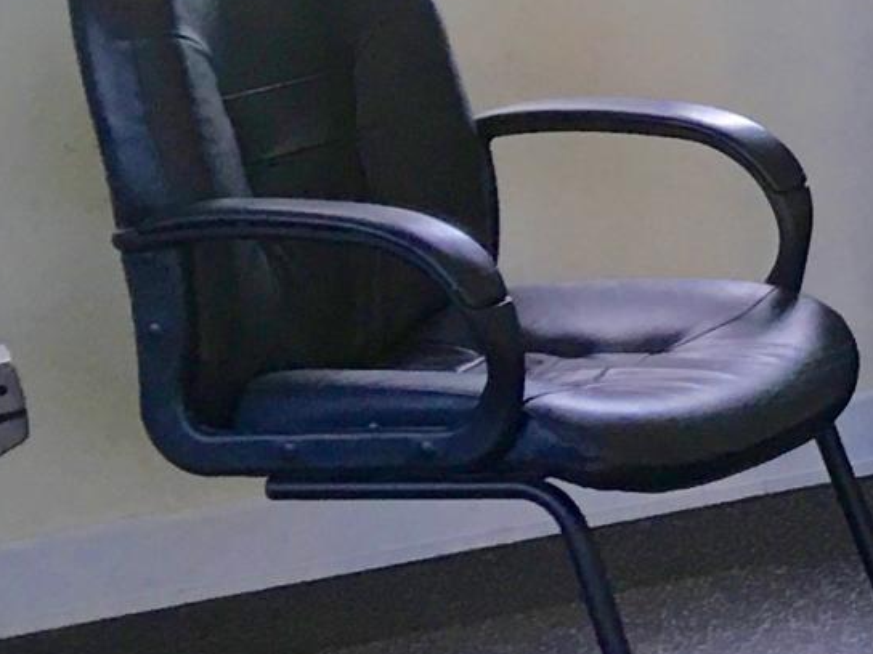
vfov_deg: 9.2
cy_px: -109
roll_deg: +0.7
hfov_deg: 10.4
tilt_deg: -5.2
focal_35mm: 160
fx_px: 4035
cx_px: 2186
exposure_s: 1/30
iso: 25
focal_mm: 4.15
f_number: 2.2
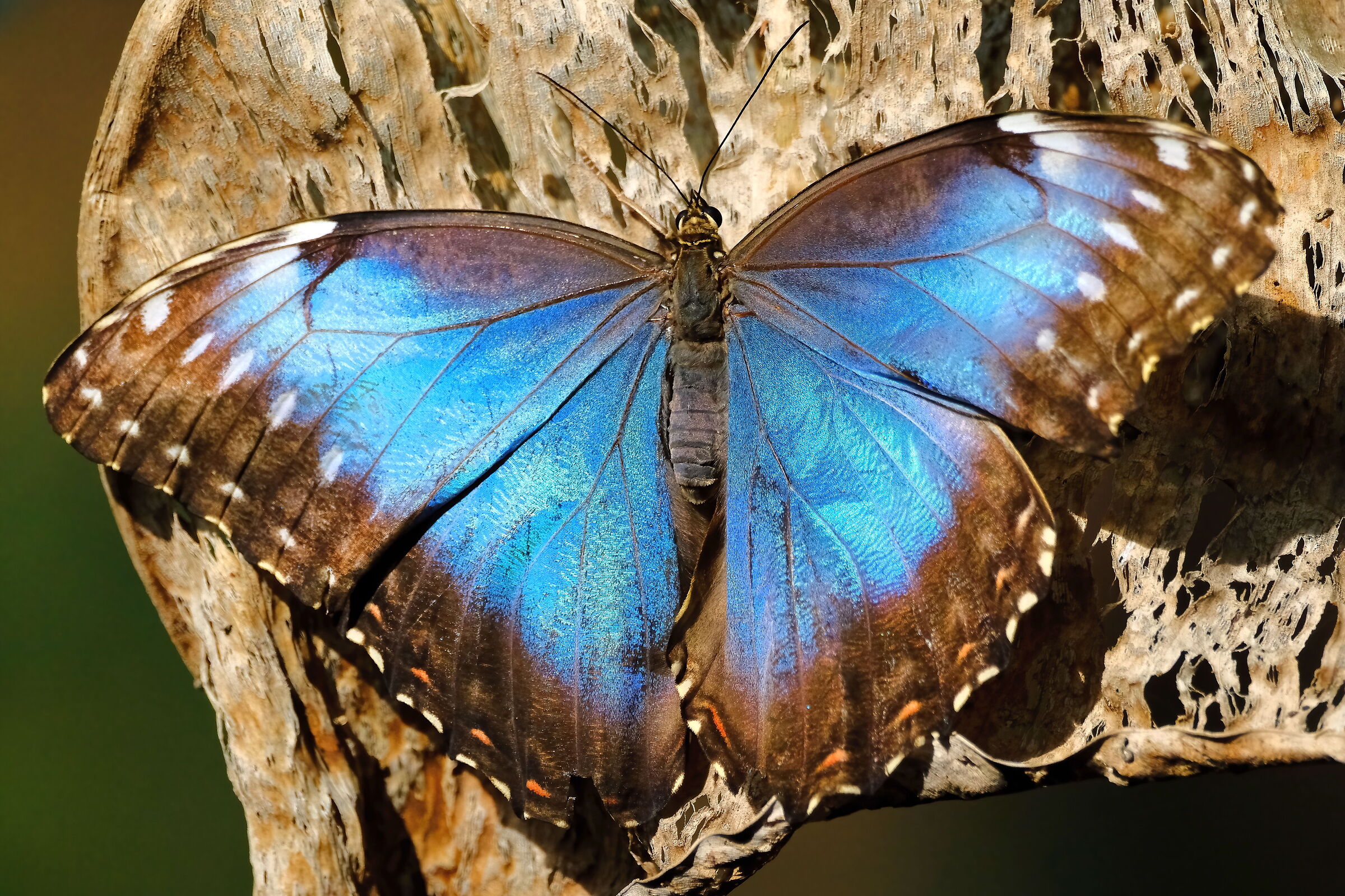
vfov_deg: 1.5
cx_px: 672
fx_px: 33622
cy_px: 448
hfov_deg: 2.3
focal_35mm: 900
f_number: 8
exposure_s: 1/1600
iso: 1600
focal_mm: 600
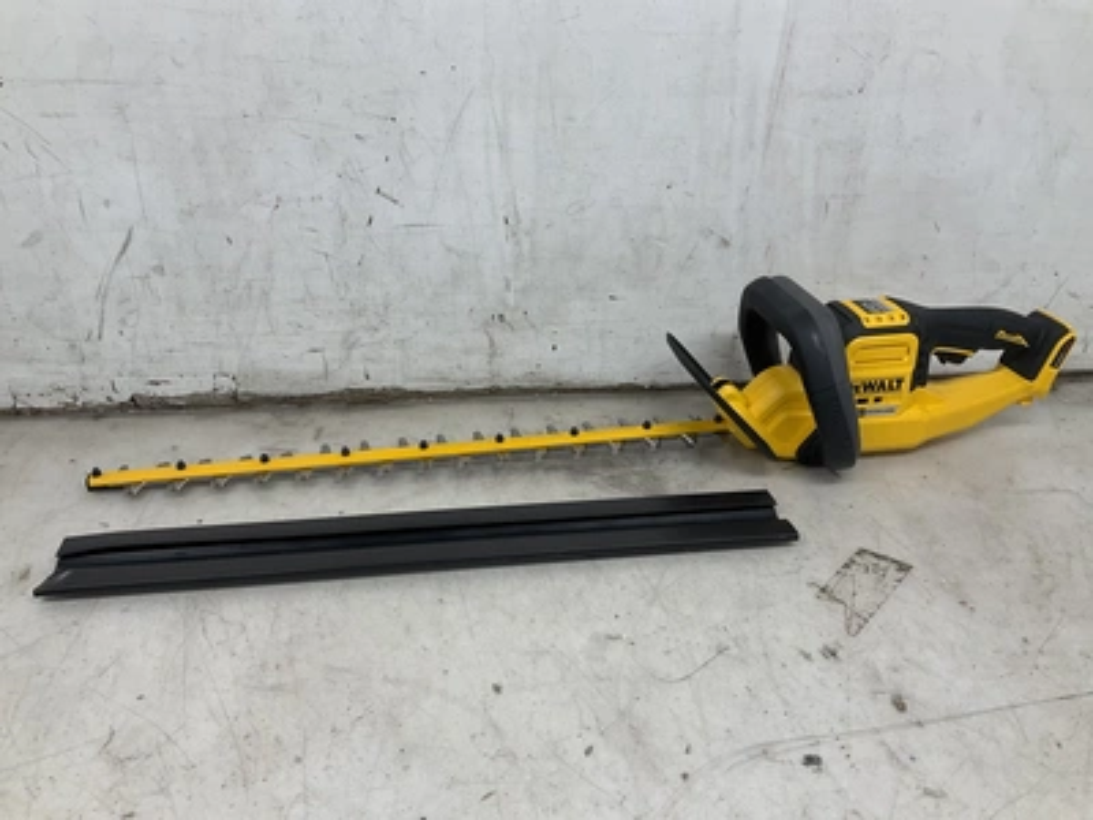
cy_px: 410
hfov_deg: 61.7
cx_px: 546
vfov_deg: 48.2
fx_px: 916
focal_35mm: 29
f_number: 1.8
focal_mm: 3
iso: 32
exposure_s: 1/120
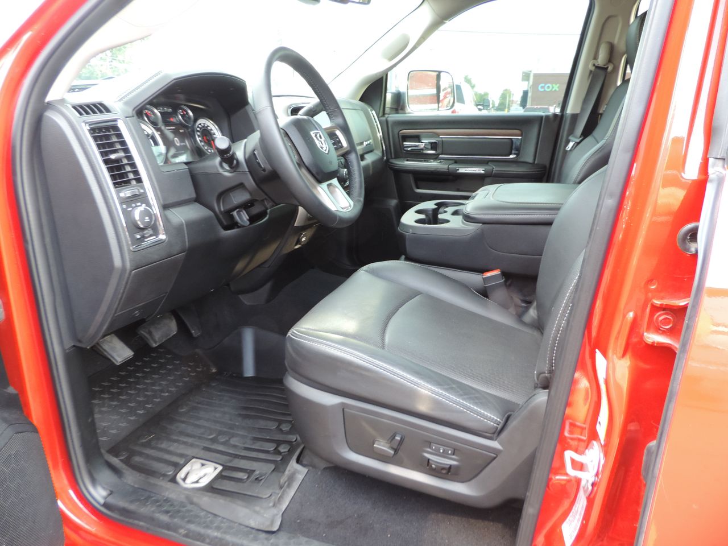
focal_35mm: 24
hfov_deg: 71.6
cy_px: 273
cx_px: 364
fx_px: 505
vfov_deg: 56.8
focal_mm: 4.3
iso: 180
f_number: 3
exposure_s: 1/30
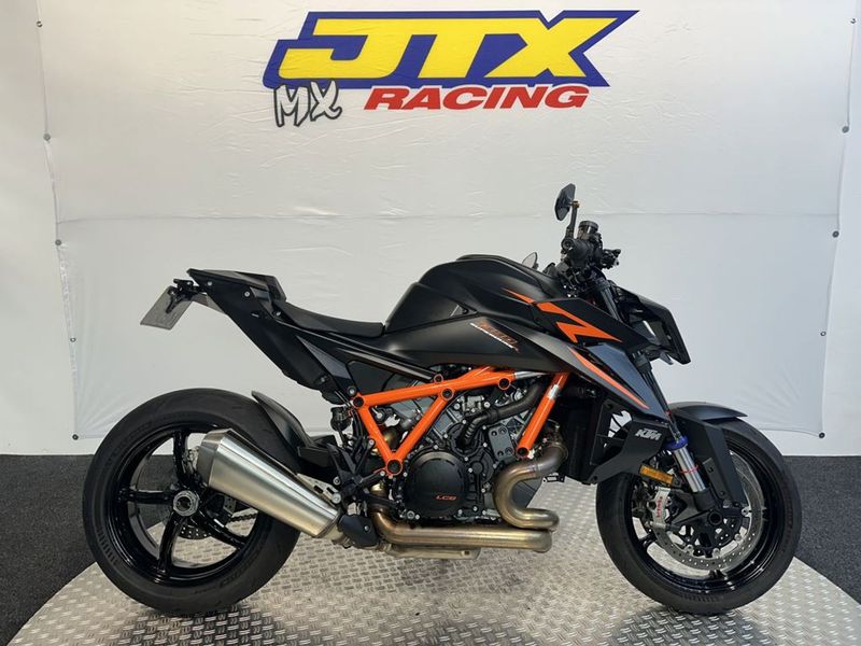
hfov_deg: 71.6
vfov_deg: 56.8
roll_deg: -1.2
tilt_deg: -8.6
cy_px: 323
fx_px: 597
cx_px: 430
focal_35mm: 24
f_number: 1.78
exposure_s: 1/100
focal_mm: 6.86
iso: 64
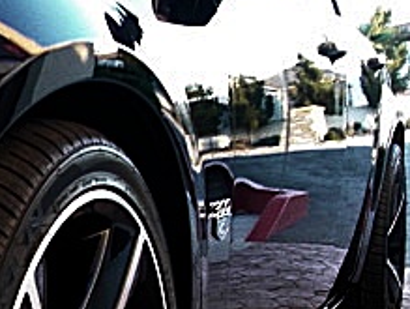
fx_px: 1246
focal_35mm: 105
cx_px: -124
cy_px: 341
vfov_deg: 13.8
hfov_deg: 17.5
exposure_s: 1/125
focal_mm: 6.3
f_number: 2.8
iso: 400
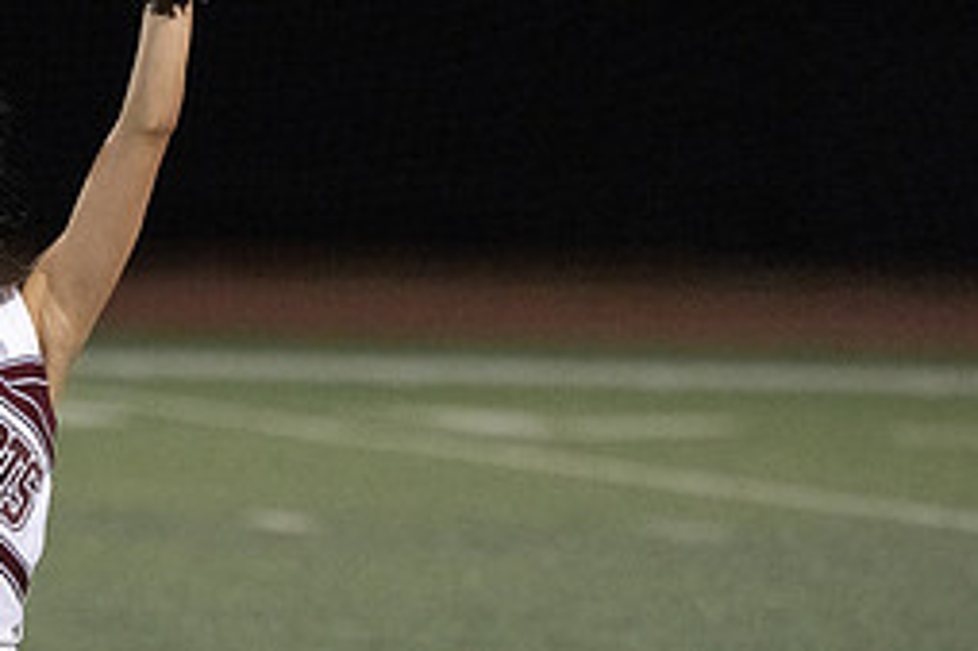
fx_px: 16262
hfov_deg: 3.4
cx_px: -54
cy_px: 345
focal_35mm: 599
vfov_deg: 2.3
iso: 16000
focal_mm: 262
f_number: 5.6
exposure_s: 1/1000
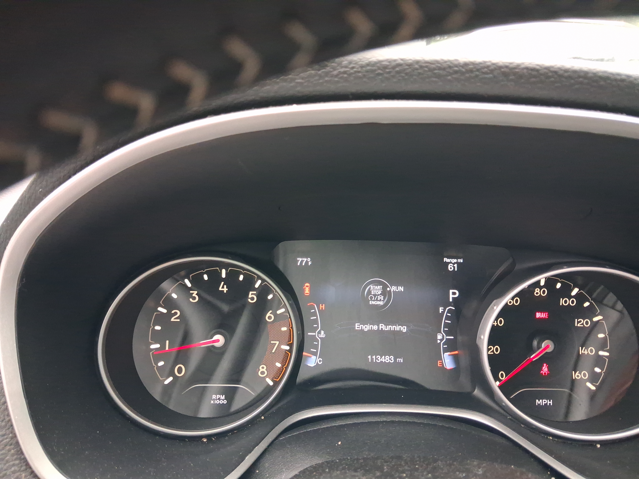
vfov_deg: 51.4
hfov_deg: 65.3
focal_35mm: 27
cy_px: 240
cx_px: 320
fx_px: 498
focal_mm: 4
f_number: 1.8
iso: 500
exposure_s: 1/100
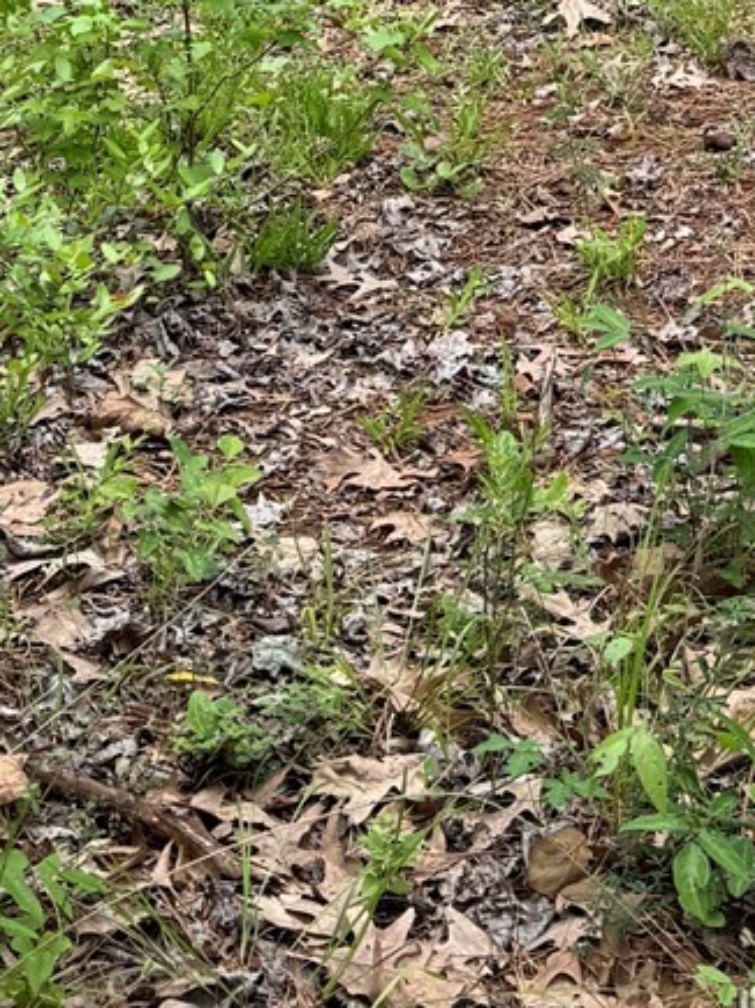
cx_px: 595
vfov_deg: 15.6
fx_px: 3288
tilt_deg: -1.5
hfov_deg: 13.0
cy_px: -642
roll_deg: -0.9
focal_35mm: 113
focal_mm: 6.76
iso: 80
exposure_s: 1/773
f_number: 1.78
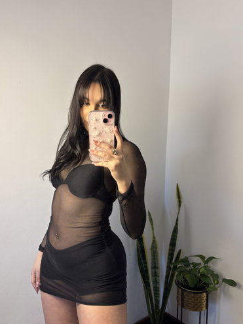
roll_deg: -3.7
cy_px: 161
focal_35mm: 28
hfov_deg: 49.7
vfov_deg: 63.5
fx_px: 262
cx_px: 122
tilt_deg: -16.2
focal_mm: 5.96
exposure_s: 1/100
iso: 50
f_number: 1.6
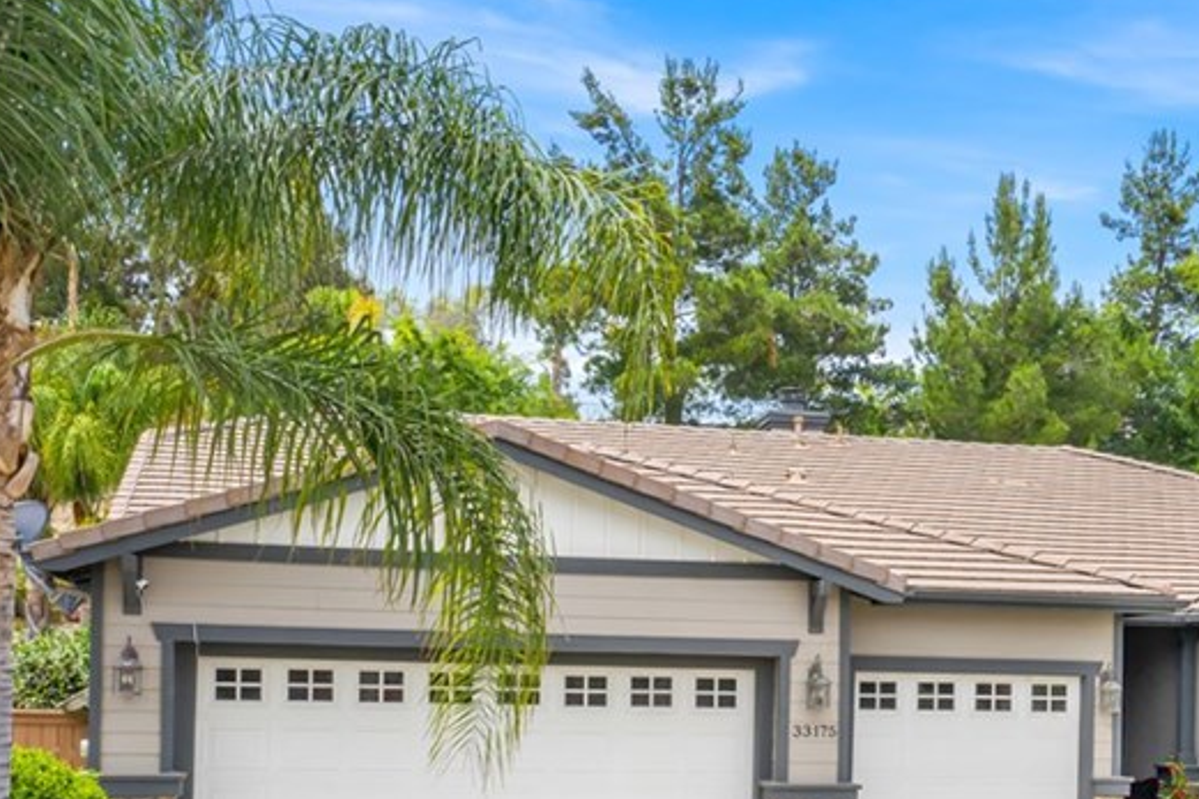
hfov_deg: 35.1
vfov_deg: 24.1
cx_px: 964
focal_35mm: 55
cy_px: 677
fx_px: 1831
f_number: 6.3
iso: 100
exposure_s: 1/60
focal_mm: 10.26
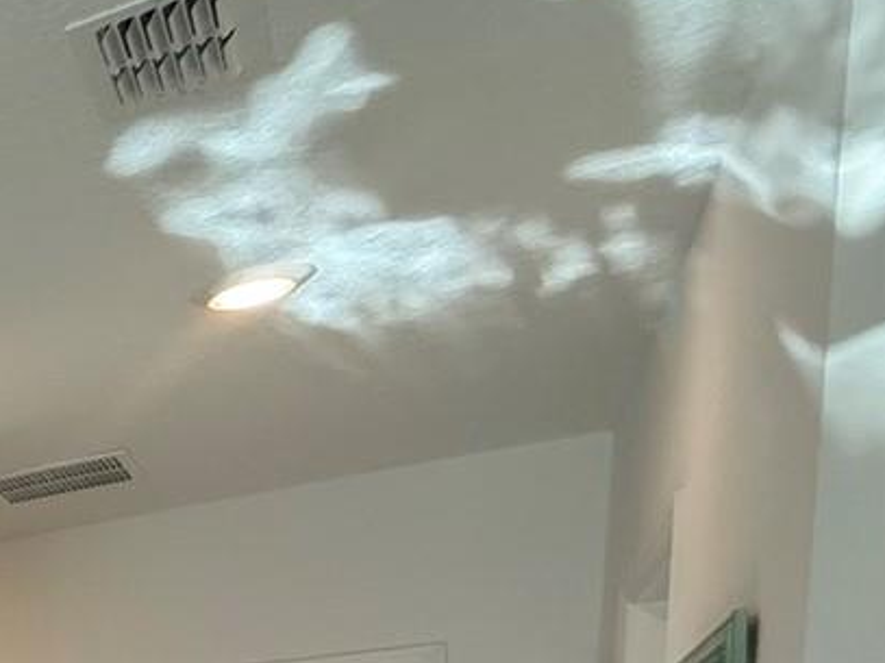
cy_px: 1065
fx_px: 1406
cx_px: -839
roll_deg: +2.0
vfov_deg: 21.2
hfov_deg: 20.0
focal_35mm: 55
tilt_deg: -5.7
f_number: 2.2
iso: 200
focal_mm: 2.22
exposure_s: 1/120
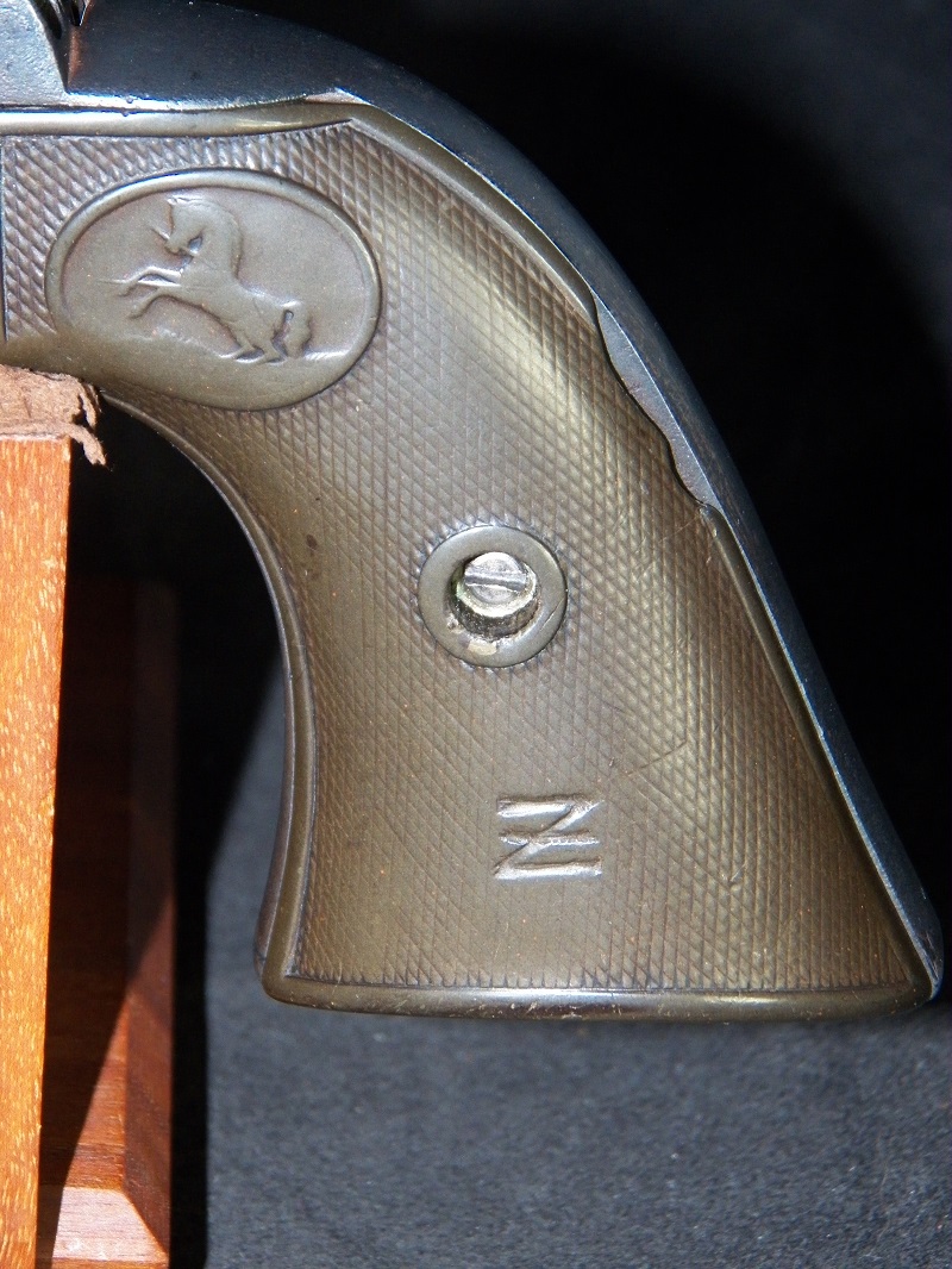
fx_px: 4618
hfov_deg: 11.8
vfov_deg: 15.6
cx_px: 476
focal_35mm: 126
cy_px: 634
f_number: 4
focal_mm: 22.6
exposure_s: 1/50
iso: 400
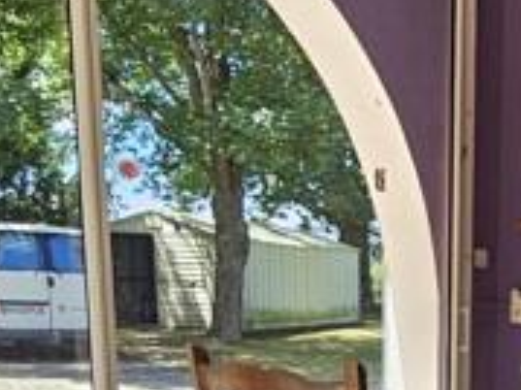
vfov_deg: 22.8
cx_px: 637
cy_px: 486
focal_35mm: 58
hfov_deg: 28.6
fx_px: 872
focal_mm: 2.2
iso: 50
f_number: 2.2
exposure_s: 1/250
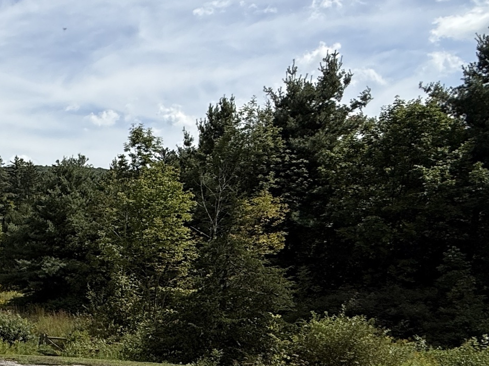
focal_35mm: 46
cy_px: 324
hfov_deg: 32.6
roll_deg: -1.5
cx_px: -122
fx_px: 650
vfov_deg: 30.2
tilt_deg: -5.6
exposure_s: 1/2410
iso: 50
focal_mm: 2.22
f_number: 2.2
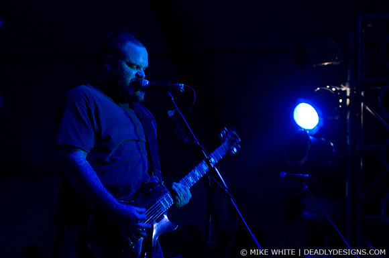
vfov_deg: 13.0
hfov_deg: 19.5
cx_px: 194
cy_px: 129
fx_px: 1133
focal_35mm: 105
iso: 1600
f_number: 2.8
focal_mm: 70
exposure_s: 1/50
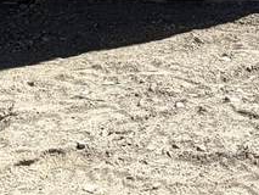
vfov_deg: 16.4
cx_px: 107
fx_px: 629
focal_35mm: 84
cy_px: -74
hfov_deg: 23.2
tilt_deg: -2.1
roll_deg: +0.2
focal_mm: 2.22
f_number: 2.2
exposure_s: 1/770
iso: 25
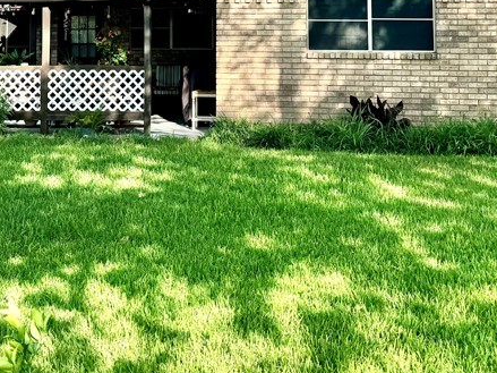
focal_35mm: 56
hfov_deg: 34.0
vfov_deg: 24.7
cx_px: 163
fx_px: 804
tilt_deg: +3.3
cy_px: -12
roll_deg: -0.8
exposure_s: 1/1767
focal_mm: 6.76
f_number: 1.78
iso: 80
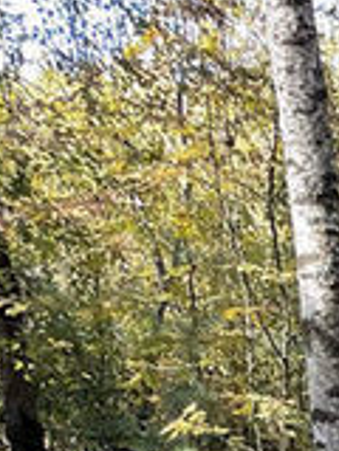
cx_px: 862
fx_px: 2168
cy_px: 1032
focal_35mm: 166
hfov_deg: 8.1
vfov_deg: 10.5
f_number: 1.6
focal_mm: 4.2
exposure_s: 1/121
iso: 40
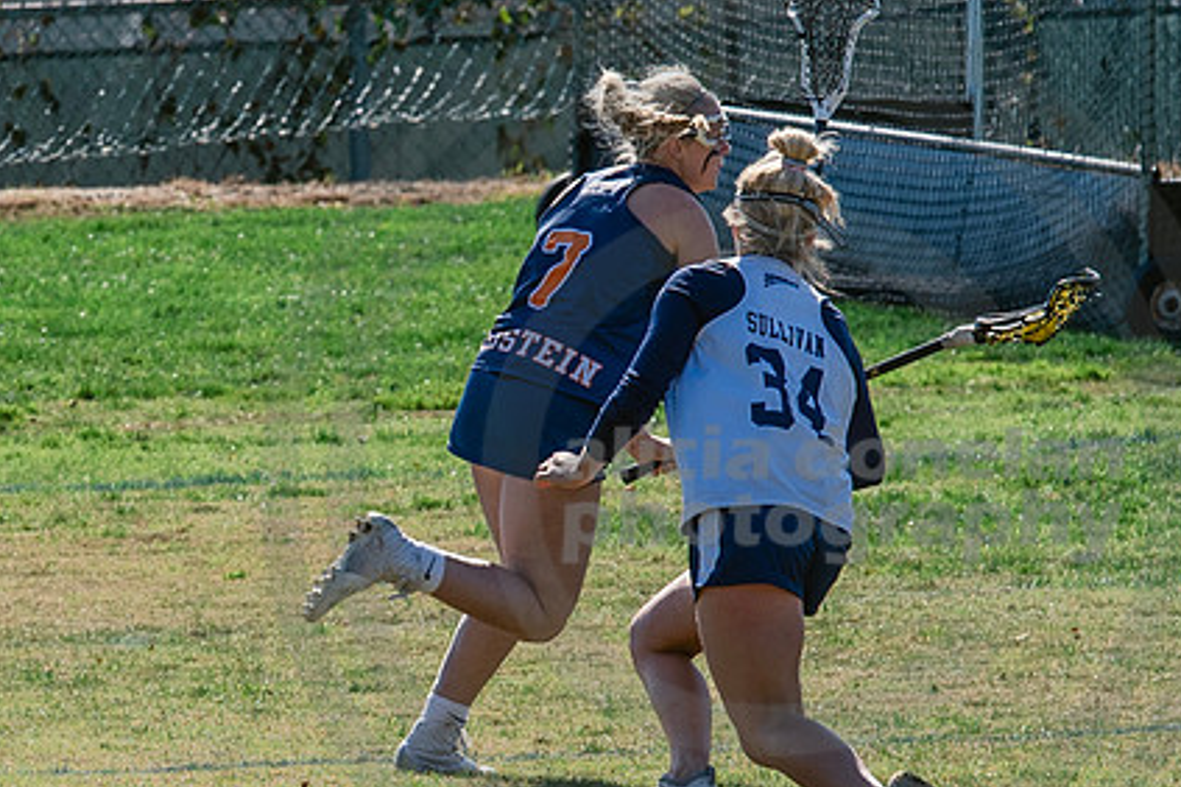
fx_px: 26374
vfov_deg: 1.7
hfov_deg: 2.6
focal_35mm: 804
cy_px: 507
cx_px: 301
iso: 250
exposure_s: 1/1600
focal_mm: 200
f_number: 5
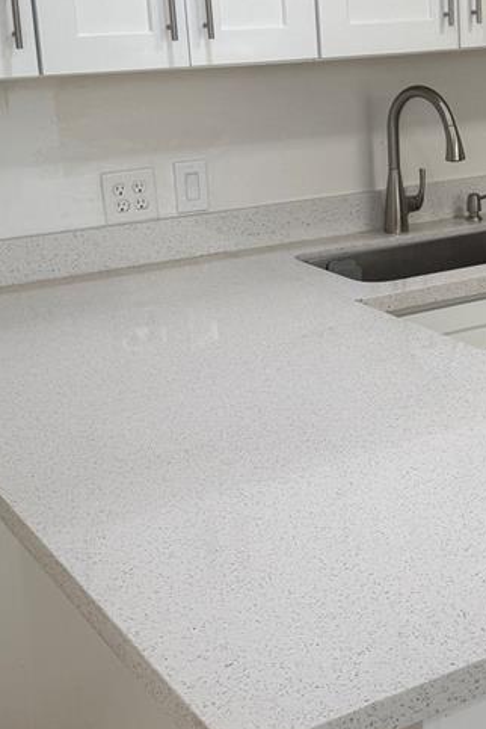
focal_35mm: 62
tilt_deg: -10.6
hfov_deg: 21.2
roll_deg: +0.5
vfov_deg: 32.1
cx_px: 474
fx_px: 1255
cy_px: 248
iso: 64
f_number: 1.78
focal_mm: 6.76
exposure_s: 1/120
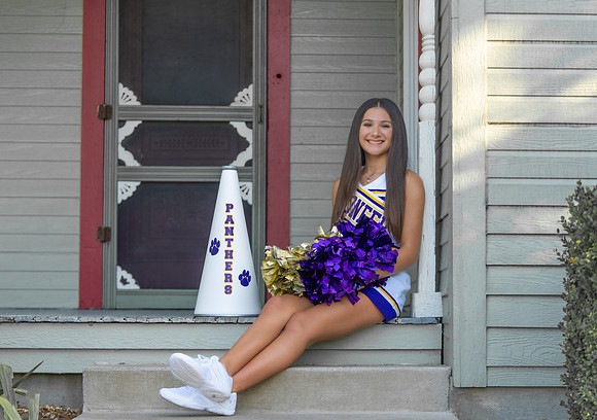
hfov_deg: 24.8
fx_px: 1358
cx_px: 344
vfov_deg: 17.6
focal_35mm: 81
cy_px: 230
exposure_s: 1/320
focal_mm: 70
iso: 125
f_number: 2.8
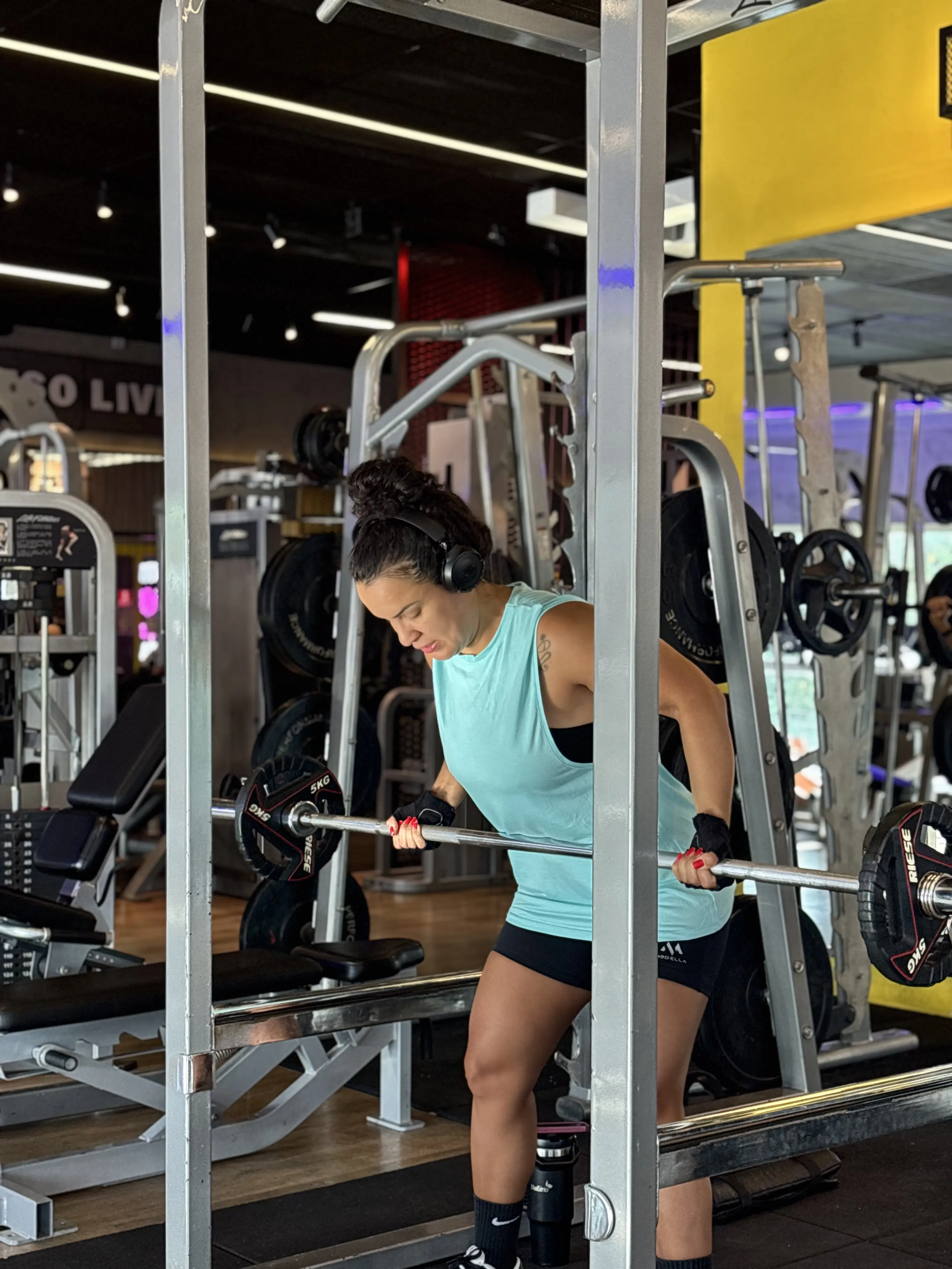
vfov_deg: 36.8
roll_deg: -0.5
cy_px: 634
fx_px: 1907
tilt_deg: +0.0
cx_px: 476
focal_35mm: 52
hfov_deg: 28.0
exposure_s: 1/60
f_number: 1.6
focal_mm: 5.96
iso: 50
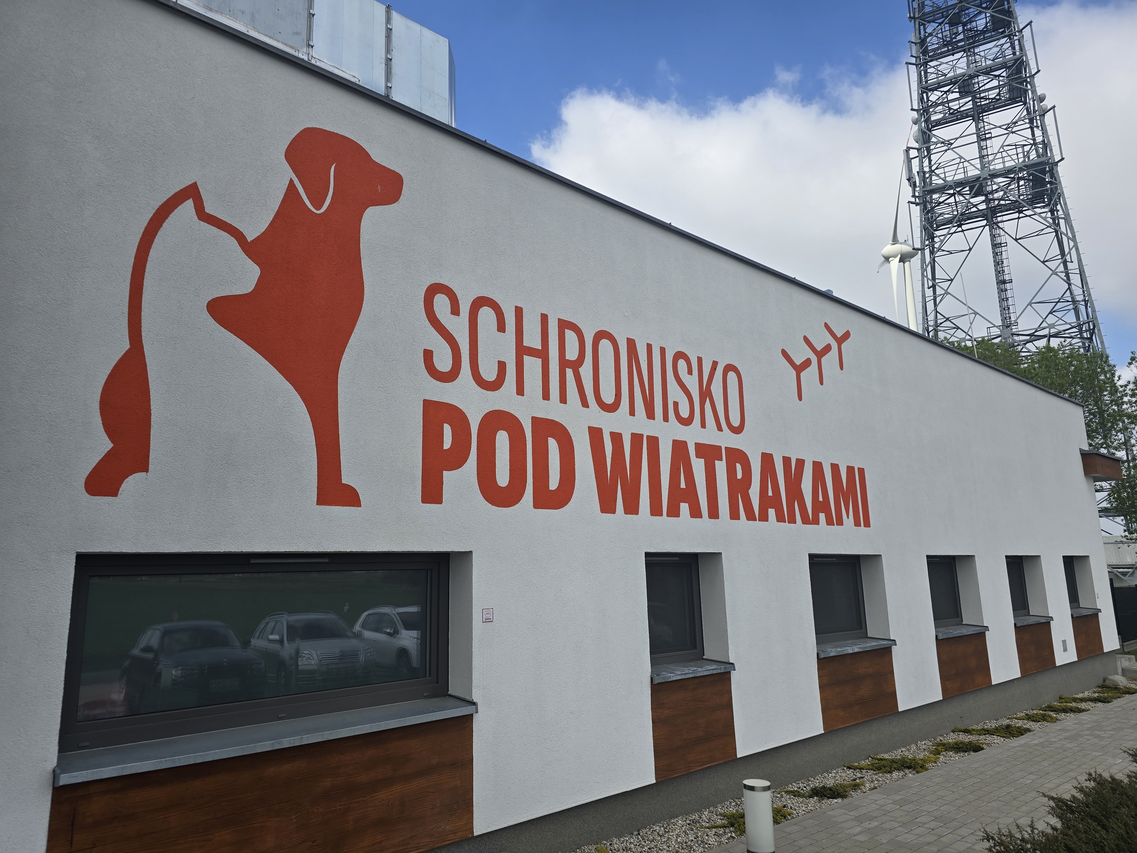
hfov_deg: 73.9
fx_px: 755
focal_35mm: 23
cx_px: 568
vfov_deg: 58.9
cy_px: 426
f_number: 1.7
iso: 12
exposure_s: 1/823
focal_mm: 6.3
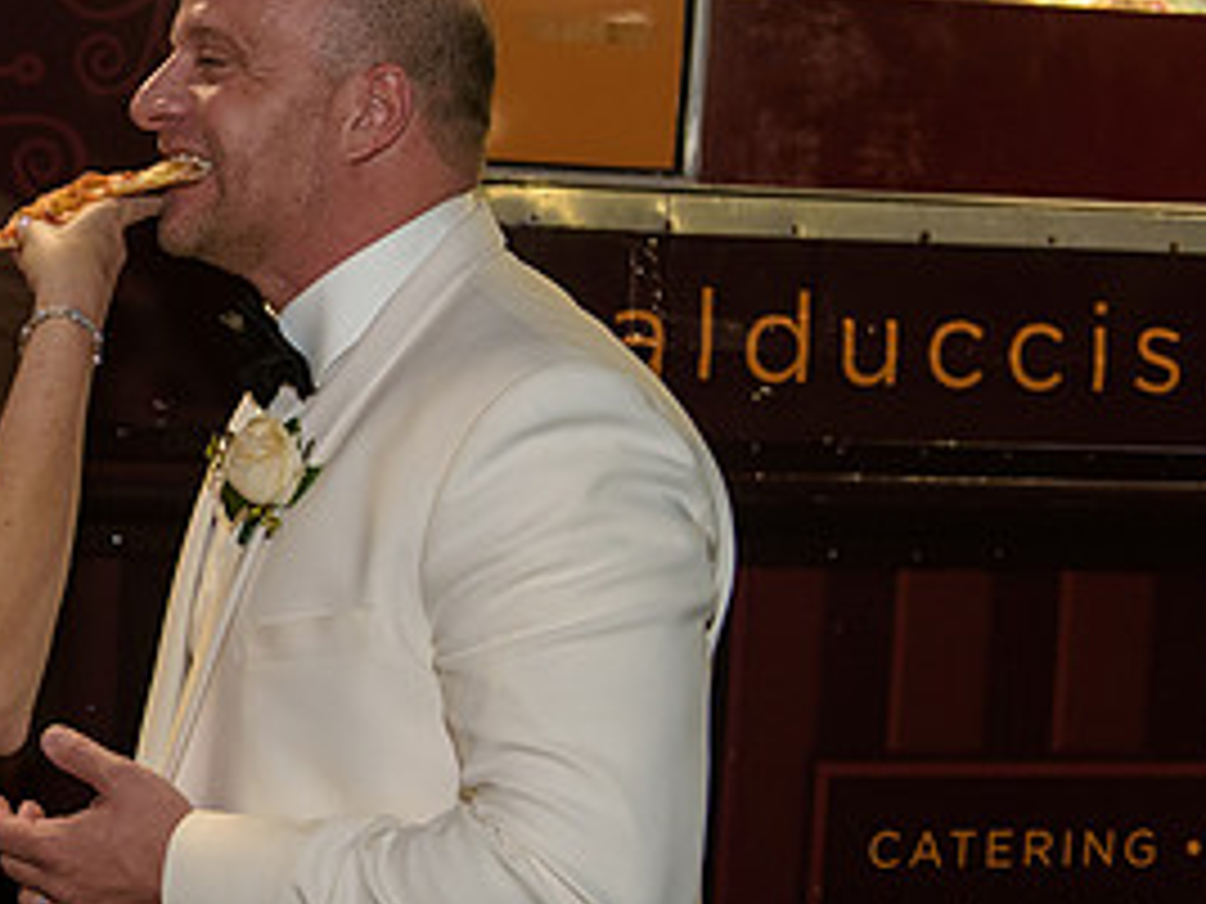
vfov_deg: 19.6
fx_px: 2613
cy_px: 353
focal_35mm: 75
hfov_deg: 24.6
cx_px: -54
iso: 1600
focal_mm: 36
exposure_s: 1/125
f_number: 3.2
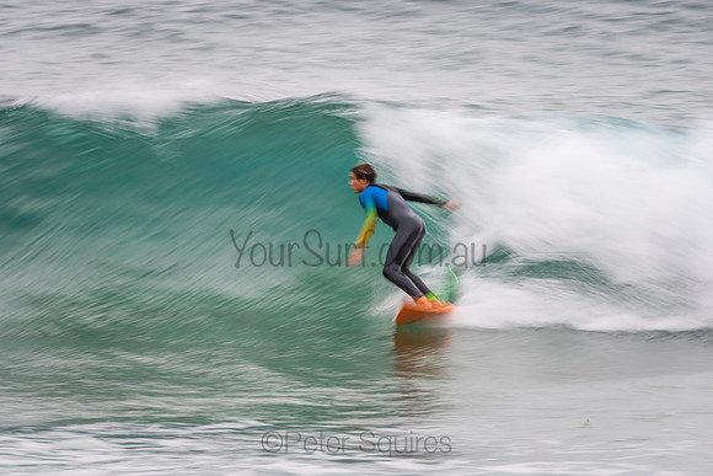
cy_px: 238
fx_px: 9905
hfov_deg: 4.1
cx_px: 356
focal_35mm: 500
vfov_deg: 2.8
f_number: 14
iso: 64
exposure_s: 1/20
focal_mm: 500
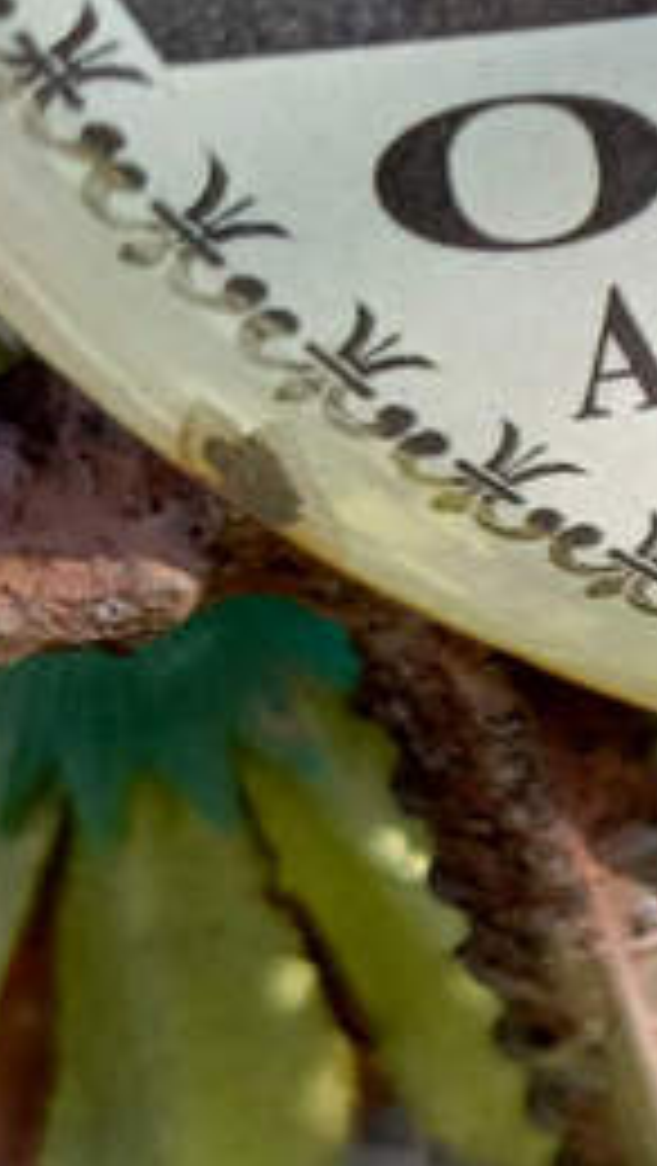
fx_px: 2597
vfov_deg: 25.3
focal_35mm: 84
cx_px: 1557
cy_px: 657
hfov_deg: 11.8
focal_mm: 4.76
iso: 112
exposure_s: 1/316
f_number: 1.69
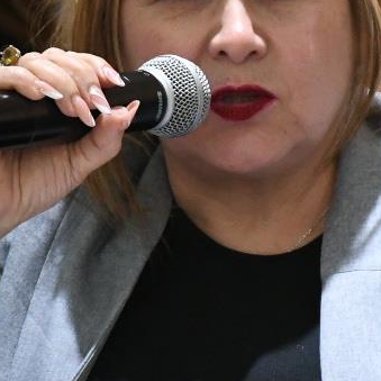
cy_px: 153
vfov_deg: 2.1
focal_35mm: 854
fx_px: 10634
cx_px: 235
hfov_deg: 2.1
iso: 4000
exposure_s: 1/100
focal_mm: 140
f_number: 5.6
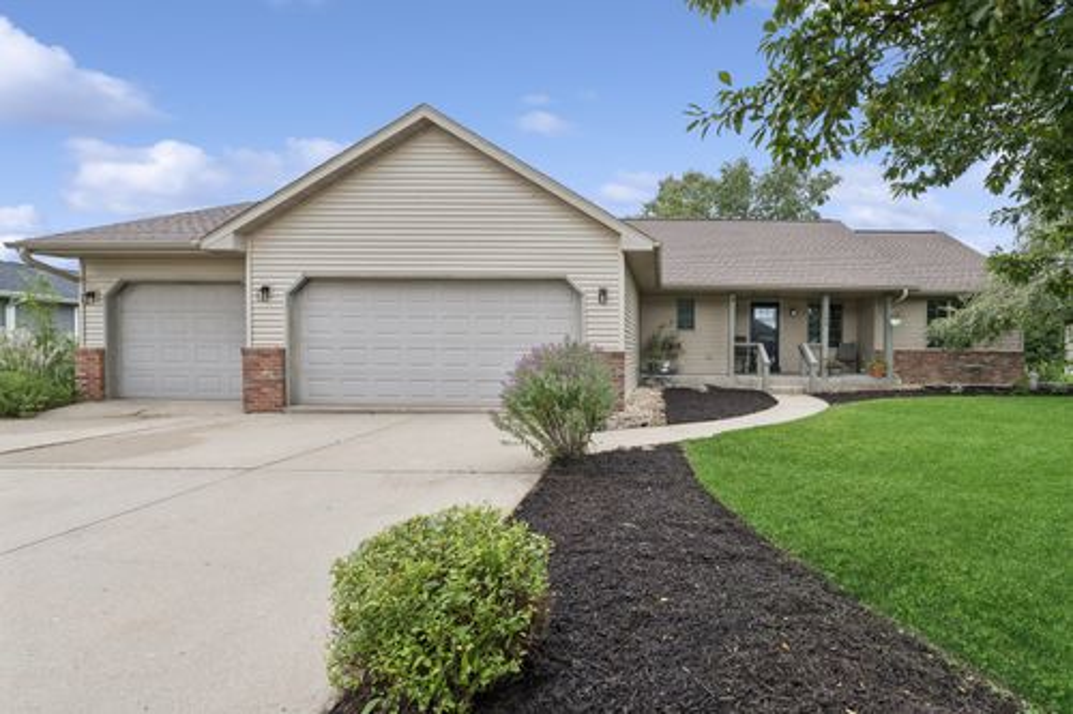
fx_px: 417
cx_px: 536
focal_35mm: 14
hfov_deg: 104.3
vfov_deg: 81.2
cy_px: 357
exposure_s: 1/200
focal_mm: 14
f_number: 8
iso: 200
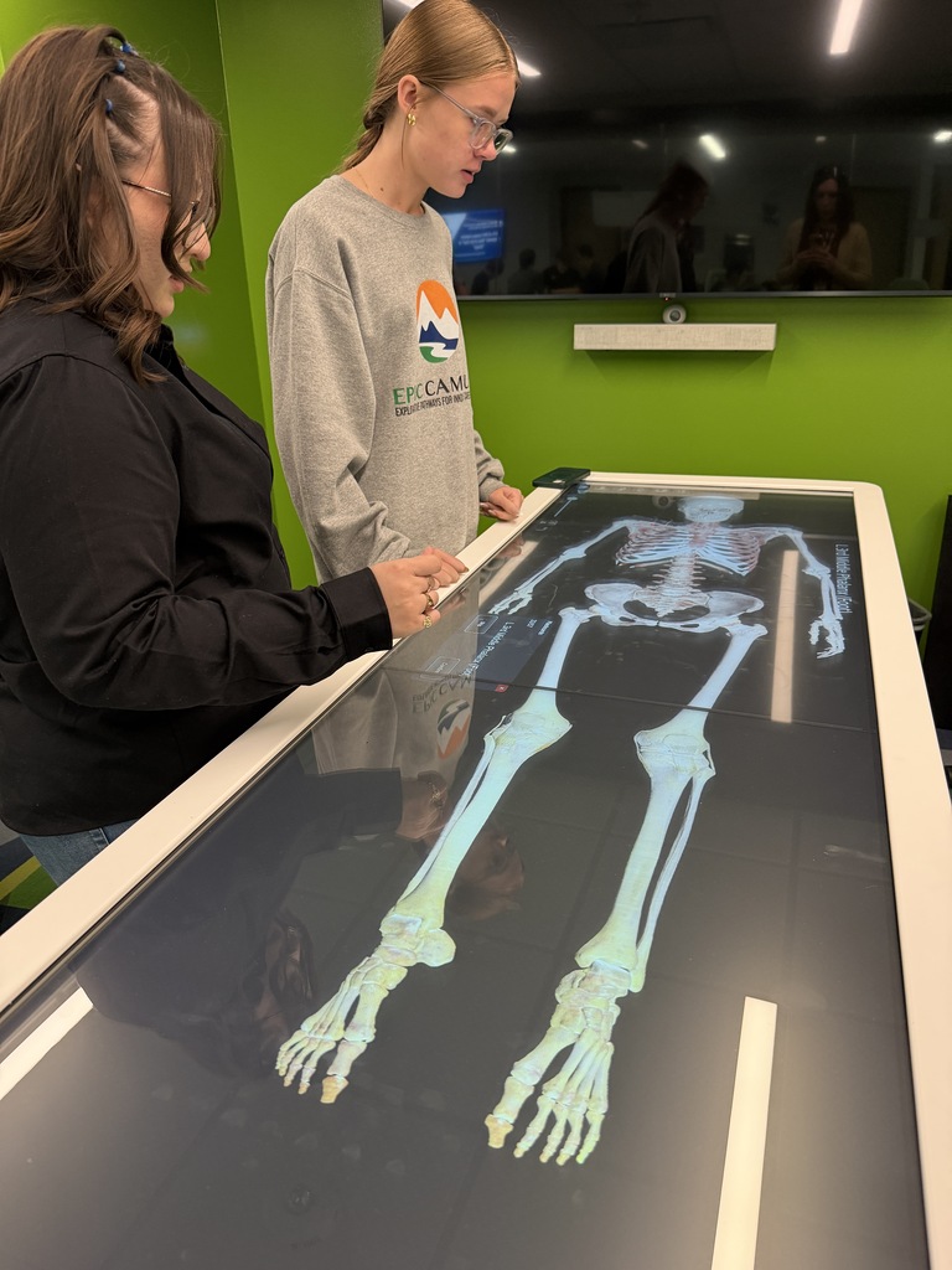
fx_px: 880
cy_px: 635
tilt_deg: -24.0
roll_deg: +1.3
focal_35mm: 24
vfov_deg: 71.6
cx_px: 476
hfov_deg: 56.8
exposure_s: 1/60
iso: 400
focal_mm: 6.76
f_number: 1.78
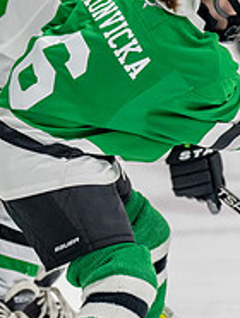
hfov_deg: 2.9
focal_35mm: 508
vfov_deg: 3.9
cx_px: 201
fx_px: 4685
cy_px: 131
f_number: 2.8
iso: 1000
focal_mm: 132
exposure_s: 1/1600
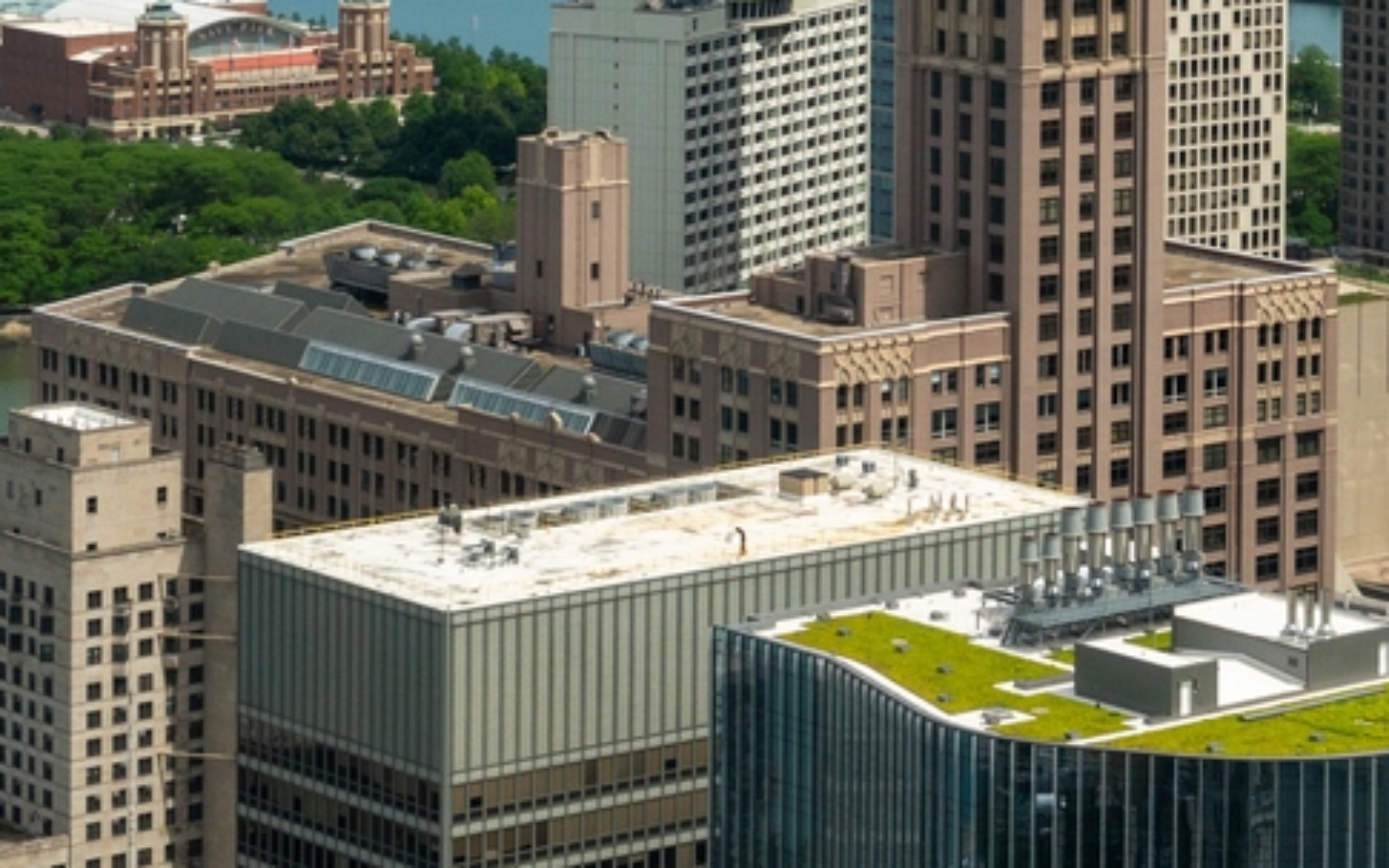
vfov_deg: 8.9
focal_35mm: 143
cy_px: -501
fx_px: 5413
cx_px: 879
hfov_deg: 14.6
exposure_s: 1/1000
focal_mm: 42
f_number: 9
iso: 400
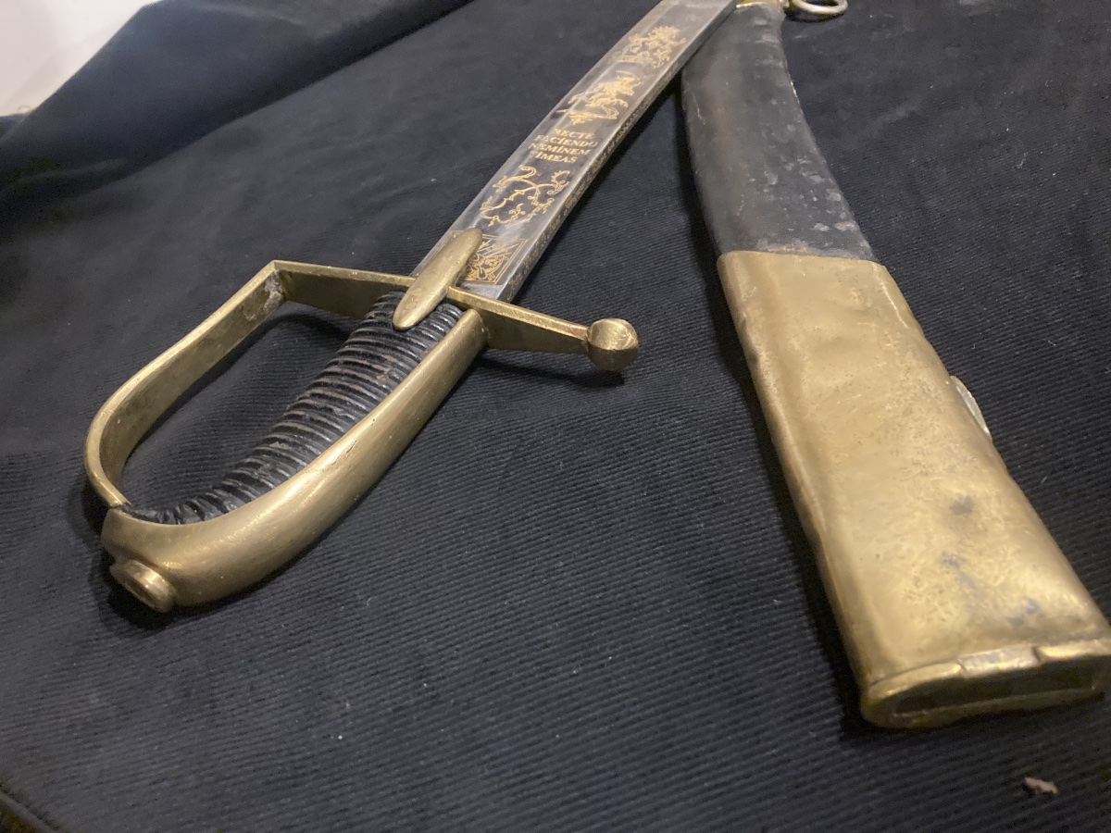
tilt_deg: -40.6
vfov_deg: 49.7
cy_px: 416
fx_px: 899
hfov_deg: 63.4
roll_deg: +10.7
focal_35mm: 28
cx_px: 556
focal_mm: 3.99
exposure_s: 1/25
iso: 500
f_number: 1.8
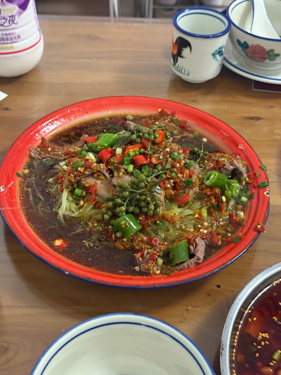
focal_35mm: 48
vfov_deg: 39.7
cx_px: 140
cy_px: 188
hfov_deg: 30.3
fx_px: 520
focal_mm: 6.76
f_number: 1.78
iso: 500
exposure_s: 1/31
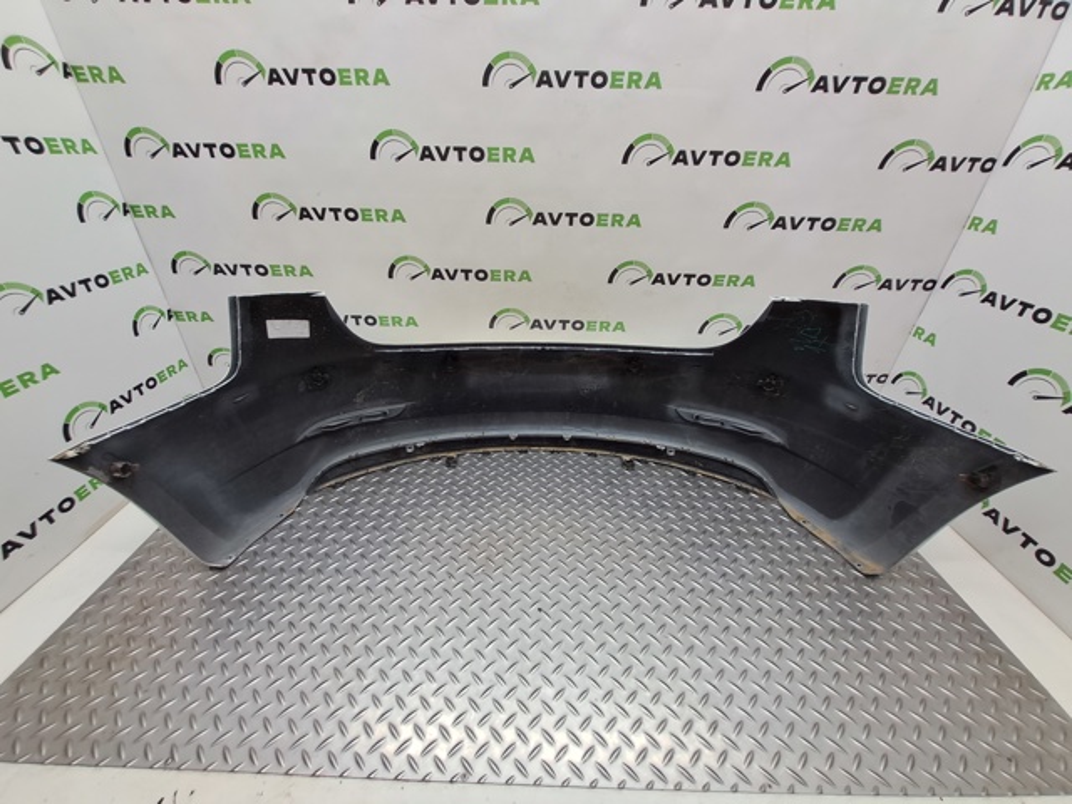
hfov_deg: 106.2
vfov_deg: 89.9
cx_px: 536
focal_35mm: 13
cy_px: 402
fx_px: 403
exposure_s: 1/50
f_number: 2.2
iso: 64
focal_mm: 1.13
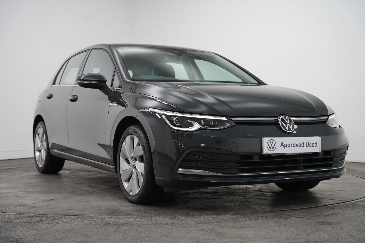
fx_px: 558
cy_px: 122
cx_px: 182
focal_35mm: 55
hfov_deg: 36.2
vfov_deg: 24.5
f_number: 4
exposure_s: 1/160
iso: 1600
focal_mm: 55.1
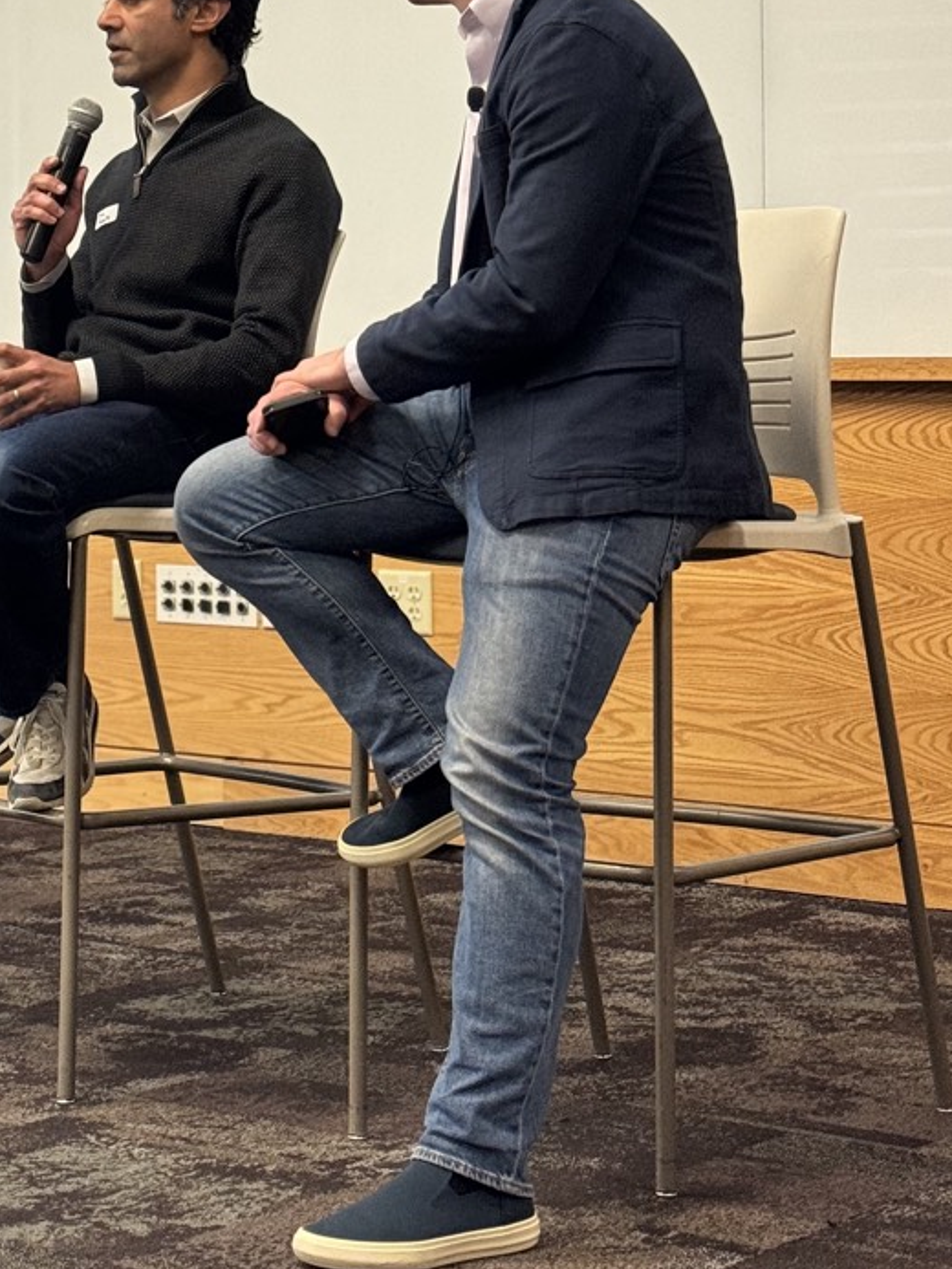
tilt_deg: +0.7
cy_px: 266
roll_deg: +0.7
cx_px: 20
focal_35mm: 97
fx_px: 3556
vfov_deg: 20.0
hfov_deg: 15.0
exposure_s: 1/60
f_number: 1.78
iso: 200
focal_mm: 6.86
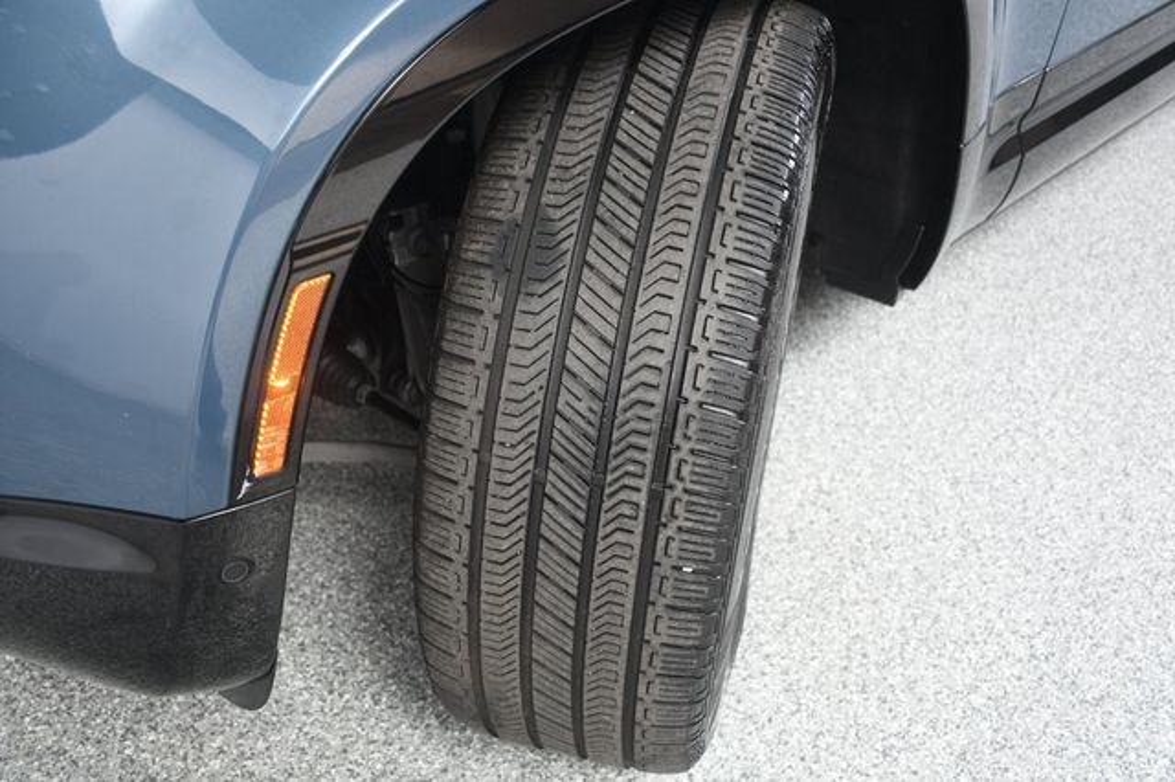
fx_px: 1109
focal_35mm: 34
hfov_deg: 55.8
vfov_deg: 38.8
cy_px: 391
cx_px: 588
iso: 100
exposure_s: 1/160
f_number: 3.8
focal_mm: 23
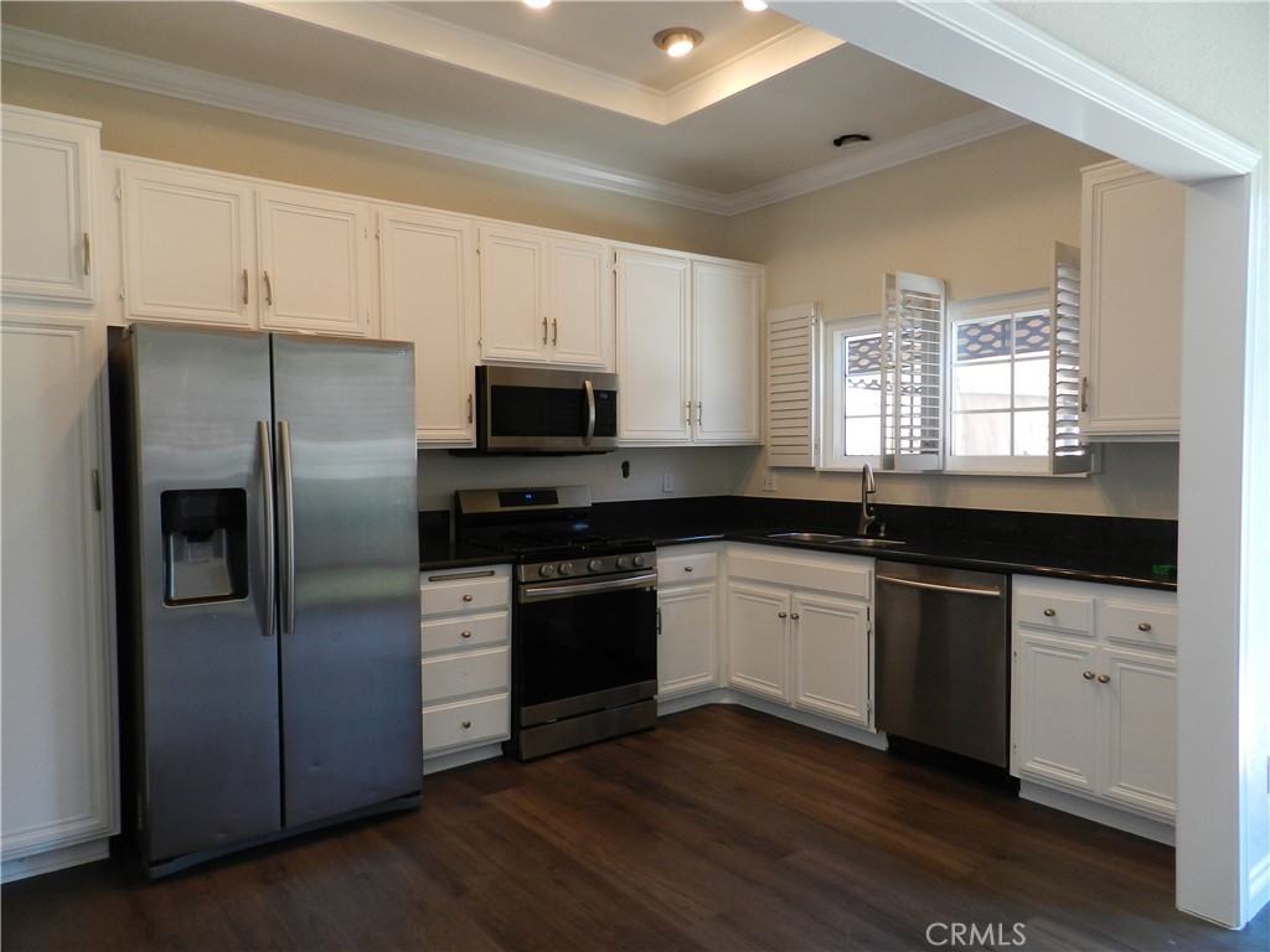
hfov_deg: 73.9
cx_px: 635
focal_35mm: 23
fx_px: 844
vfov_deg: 58.9
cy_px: 476
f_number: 3.4
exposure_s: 1/40
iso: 160
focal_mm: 4
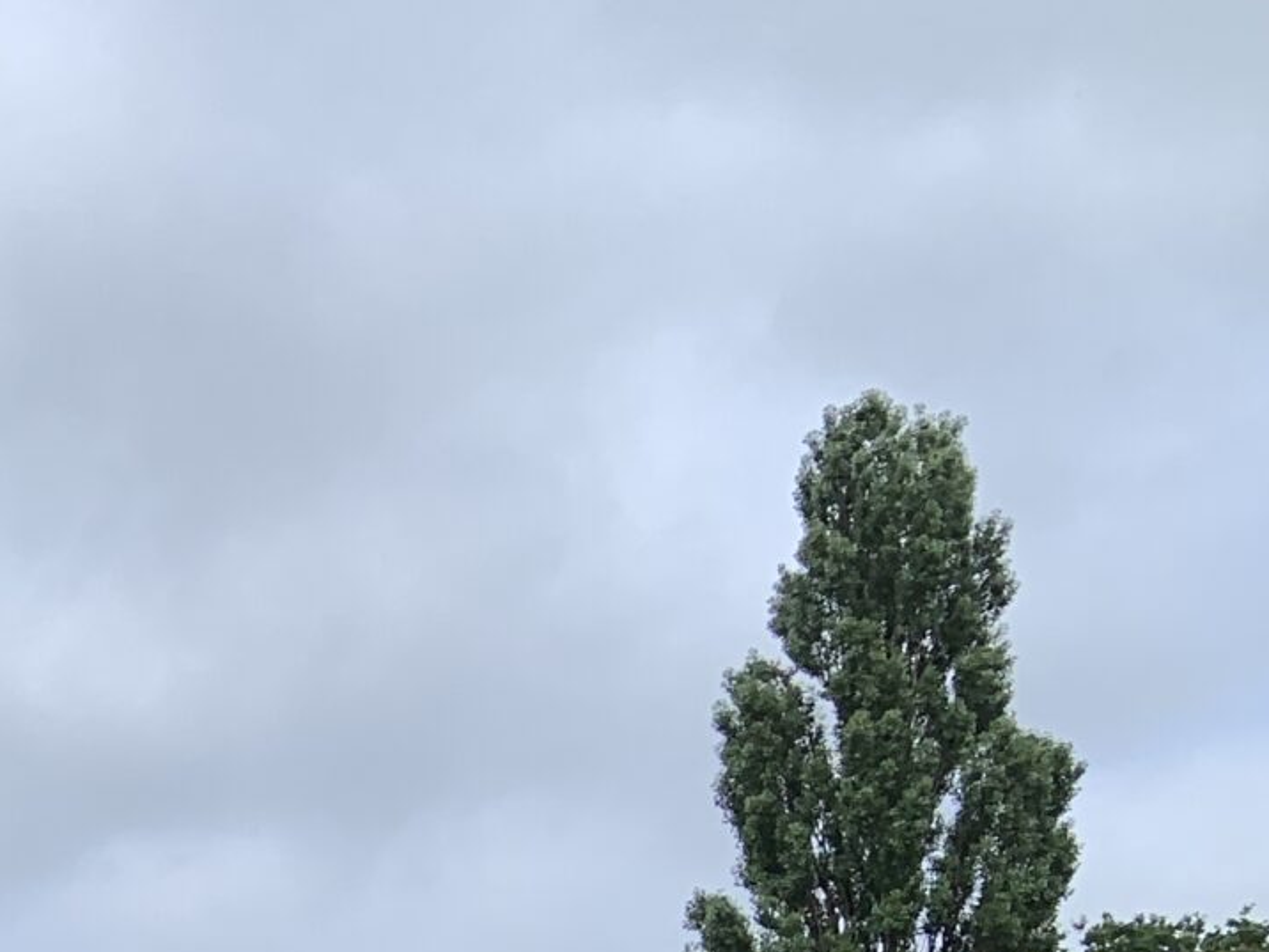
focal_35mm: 93
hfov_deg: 18.1
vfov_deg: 14.4
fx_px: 3409
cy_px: 1574
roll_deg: -0.1
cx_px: -798
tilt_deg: +6.2
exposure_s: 1/1748
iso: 25
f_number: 1.8
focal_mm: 4.25
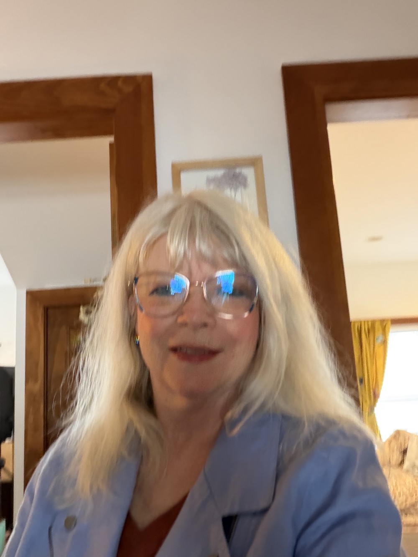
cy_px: 278
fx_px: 483
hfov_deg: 46.8
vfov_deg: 60.0
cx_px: 209
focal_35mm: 30
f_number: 1.9
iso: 640
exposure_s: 1/30
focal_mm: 2.71
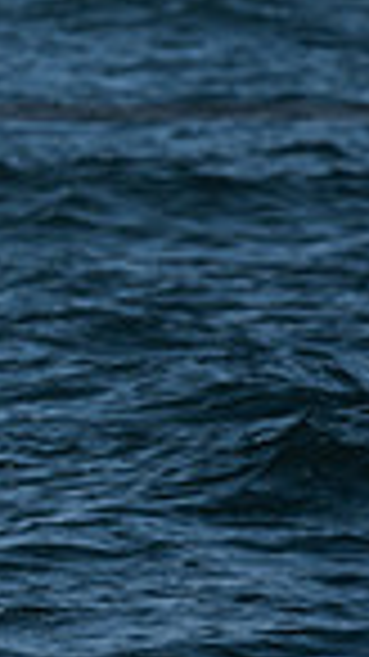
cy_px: 123
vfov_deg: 1.9
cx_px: -1087
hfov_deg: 1.1
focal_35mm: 1135
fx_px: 19766
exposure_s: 1/500
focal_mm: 200
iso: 200
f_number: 6.3
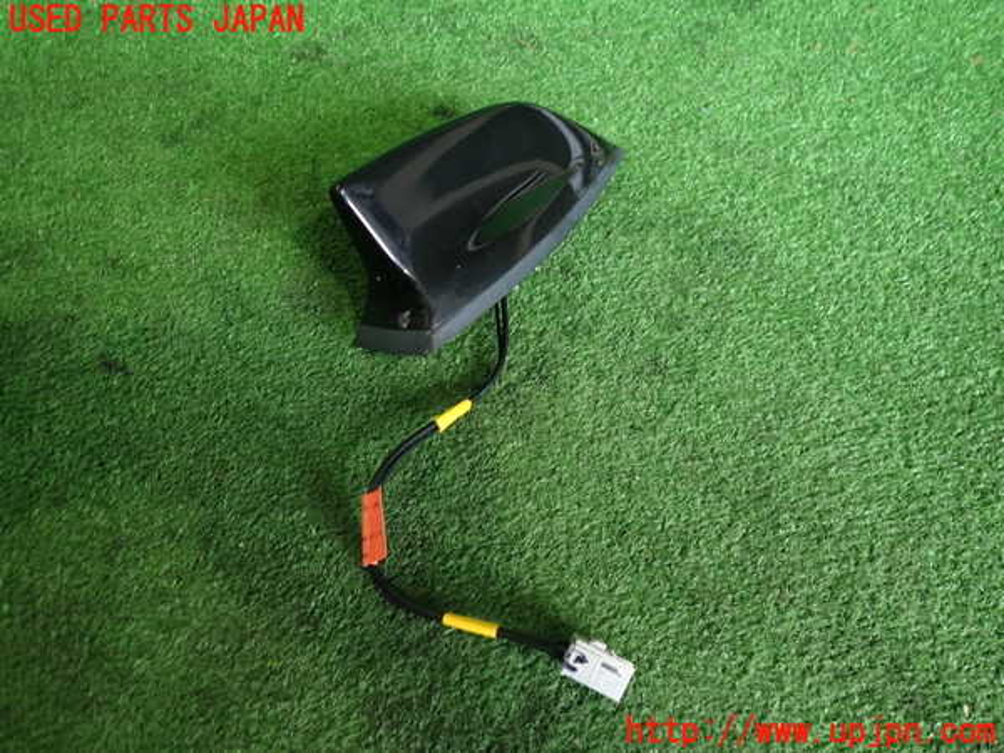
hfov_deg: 69.4
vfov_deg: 54.9
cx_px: 502
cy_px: 376
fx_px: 725
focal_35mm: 25
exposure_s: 1/50
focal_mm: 4.5
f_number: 2
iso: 200
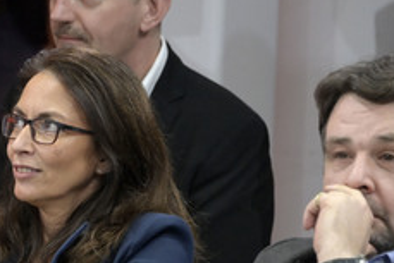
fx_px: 3877
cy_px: 251
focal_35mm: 354
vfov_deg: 3.9
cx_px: 89
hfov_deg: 5.8
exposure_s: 1/640
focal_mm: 180
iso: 8000
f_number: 5.6
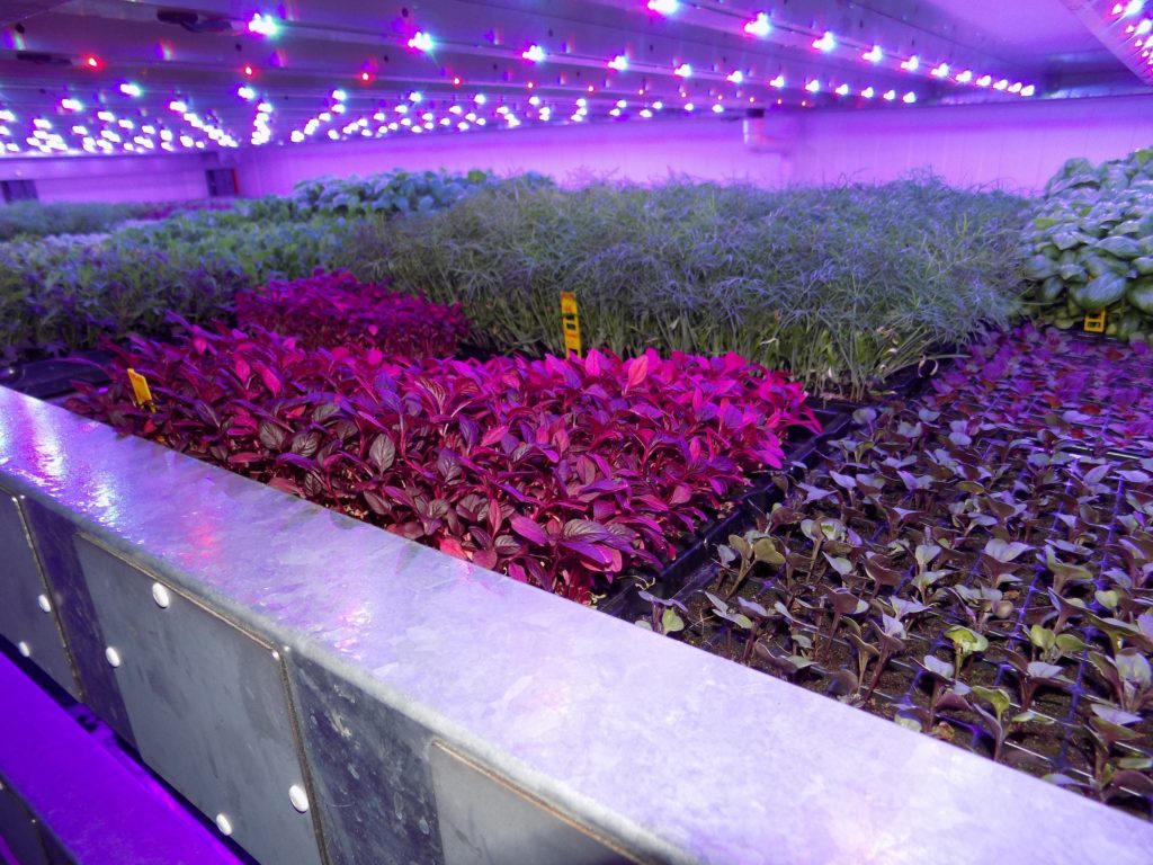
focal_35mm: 23
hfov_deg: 73.9
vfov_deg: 58.9
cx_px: 576
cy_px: 432
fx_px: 766
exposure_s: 1/100
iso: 80
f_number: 3.1
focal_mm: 4
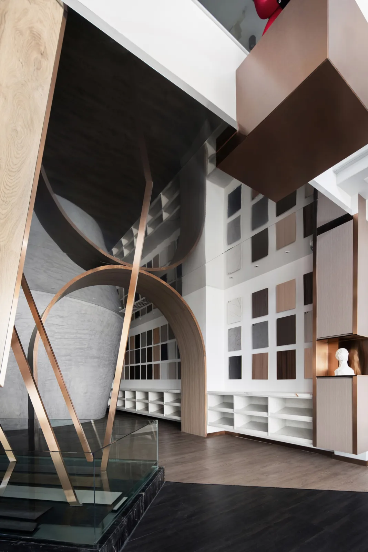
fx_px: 260
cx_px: 184
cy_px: 276
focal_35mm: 17
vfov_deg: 93.3
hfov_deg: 70.5
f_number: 9
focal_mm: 17
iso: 100
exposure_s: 2.5
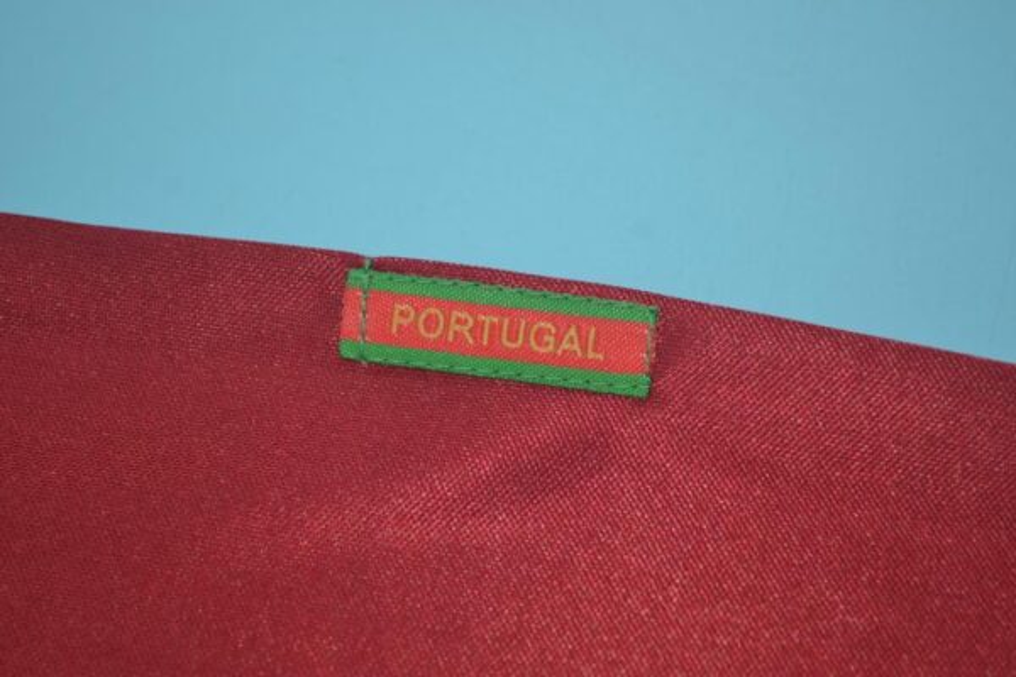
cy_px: 338
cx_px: 508
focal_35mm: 82
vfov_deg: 16.6
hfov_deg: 24.6
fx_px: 2328
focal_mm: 55
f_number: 5.6
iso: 200
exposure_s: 1/60
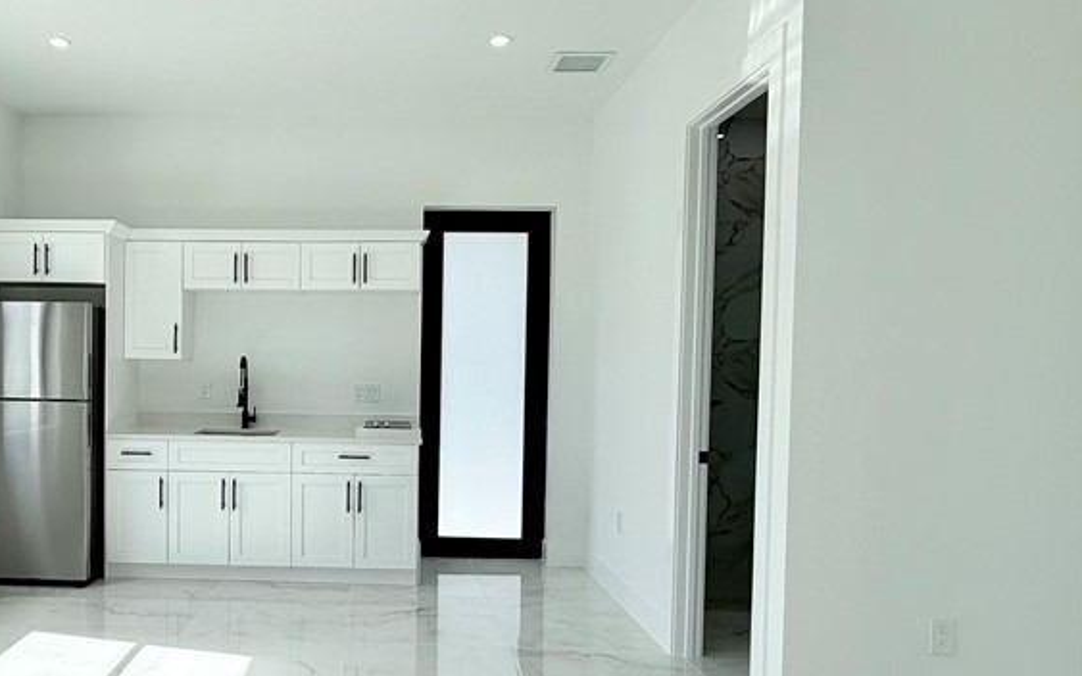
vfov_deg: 45.9
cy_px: 384
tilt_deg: -1.2
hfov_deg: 66.3
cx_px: 348
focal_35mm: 27
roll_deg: -0.7
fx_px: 796
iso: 64
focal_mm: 2.22
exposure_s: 1/596
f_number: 2.2
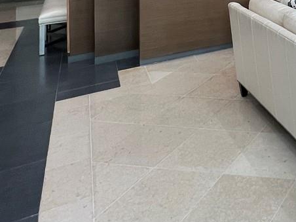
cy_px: -101
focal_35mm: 46
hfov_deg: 30.8
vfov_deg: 25.0
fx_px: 393
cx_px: 398
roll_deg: +0.3
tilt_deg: +0.9
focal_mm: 1.57
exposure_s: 1/120
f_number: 1.8
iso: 80
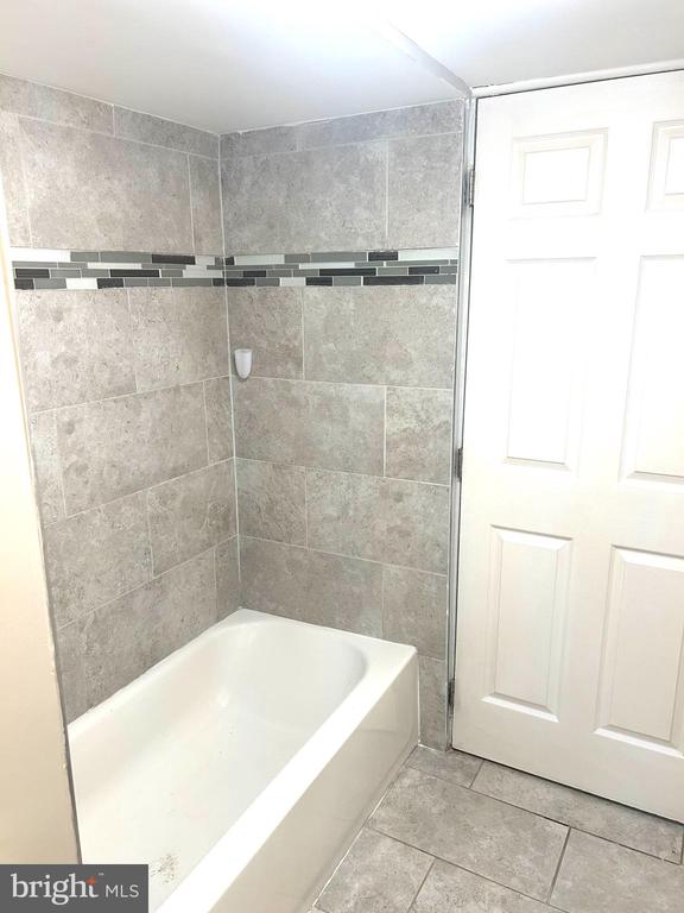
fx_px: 685
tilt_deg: -15.7
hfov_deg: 53.1
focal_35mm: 26
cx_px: 342
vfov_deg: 67.3
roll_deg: -0.4
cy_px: 456
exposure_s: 1/120
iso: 100
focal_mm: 5.7
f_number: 1.5
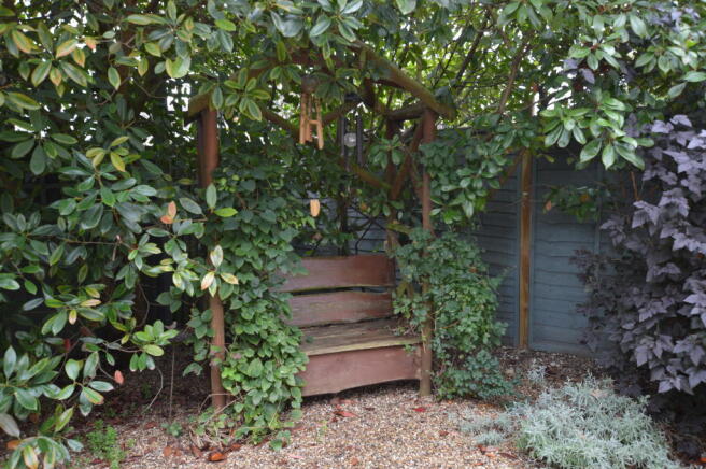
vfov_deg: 47.8
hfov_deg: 67.4
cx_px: 353
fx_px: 529
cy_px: 234
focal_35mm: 27
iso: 400
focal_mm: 18
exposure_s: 1/80
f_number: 4.5
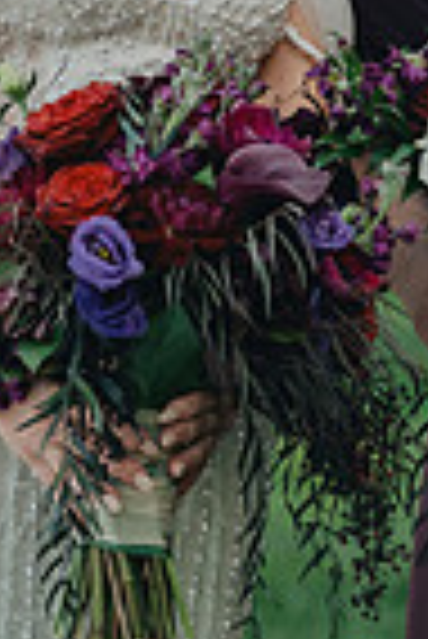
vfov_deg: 4.6
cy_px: -256
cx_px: 225
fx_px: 7880
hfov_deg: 3.1
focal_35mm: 443
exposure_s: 1/640
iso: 800
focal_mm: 140
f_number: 4
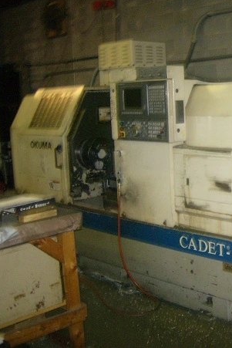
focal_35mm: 50
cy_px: 173
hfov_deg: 25.8
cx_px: 225
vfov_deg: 39.6
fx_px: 483
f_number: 2.8
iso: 200
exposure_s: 1/60
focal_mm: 6
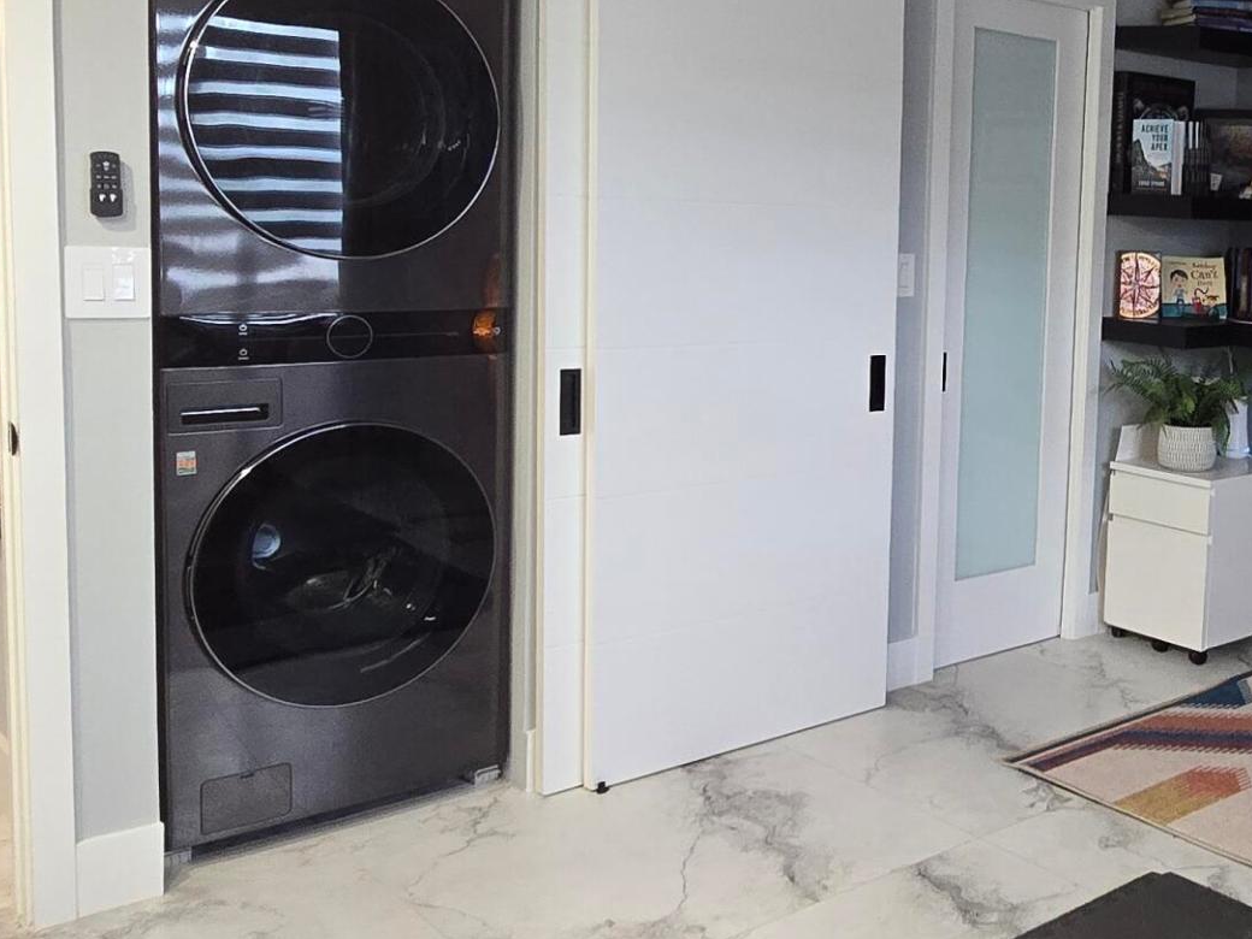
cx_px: 1085
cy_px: 355
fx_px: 1302
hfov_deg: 47.1
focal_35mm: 36
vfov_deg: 39.4
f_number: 2.2
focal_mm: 2.2
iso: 400
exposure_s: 1/60
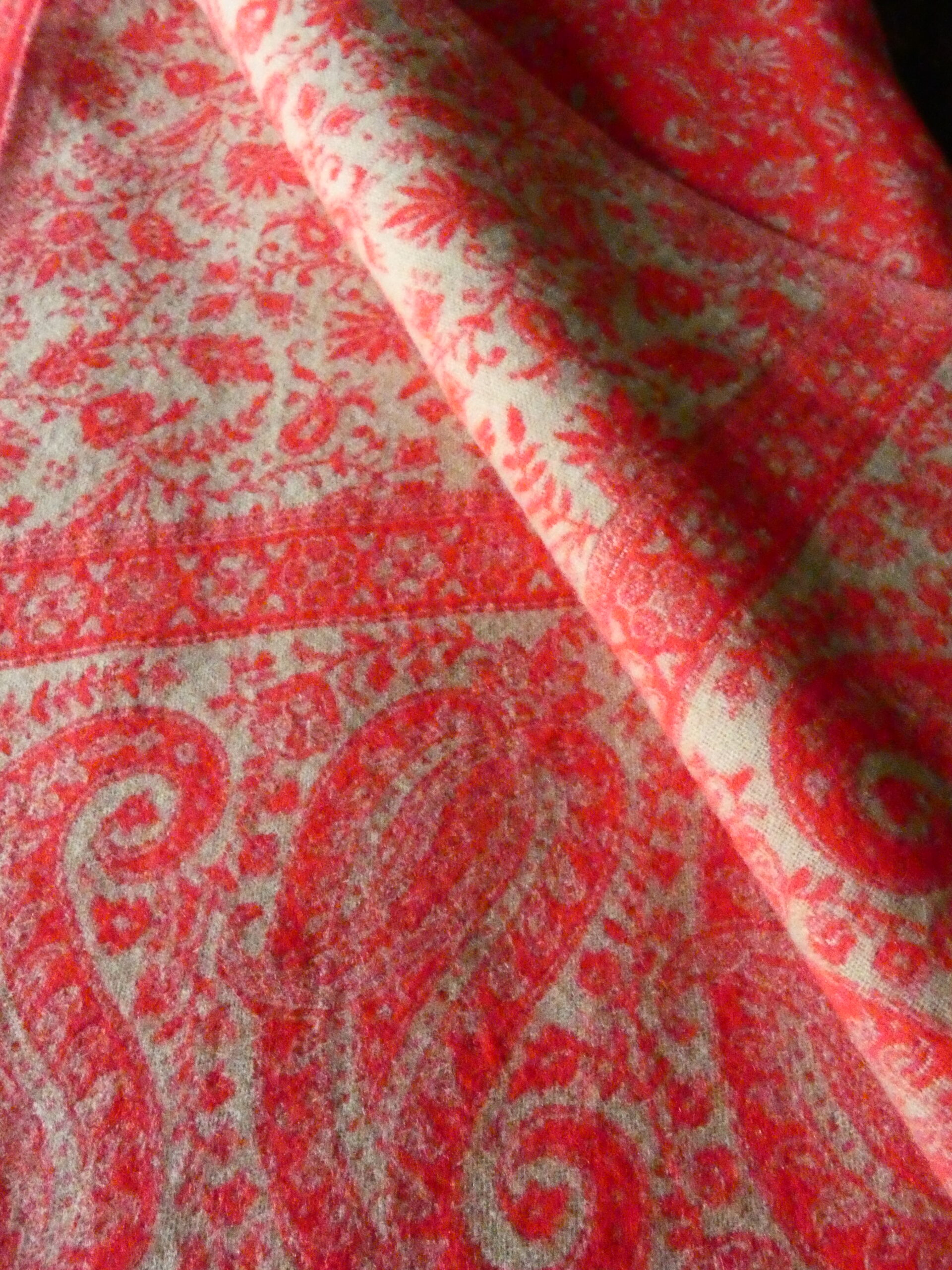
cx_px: 476
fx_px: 1100
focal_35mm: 30
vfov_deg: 60.0
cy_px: 635
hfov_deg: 46.8
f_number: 7.1
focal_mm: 5.3
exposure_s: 1/50
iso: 3200
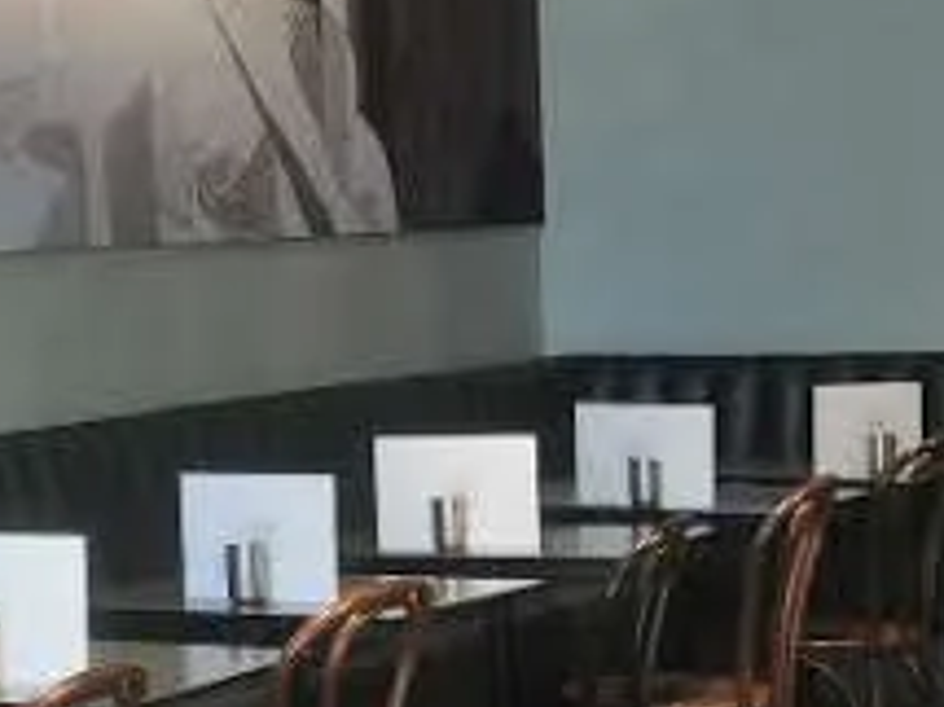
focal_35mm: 119
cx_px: -211
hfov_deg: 15.9
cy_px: 263
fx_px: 3243
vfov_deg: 12.4
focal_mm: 5.58
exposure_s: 1/100
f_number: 1.8
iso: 160
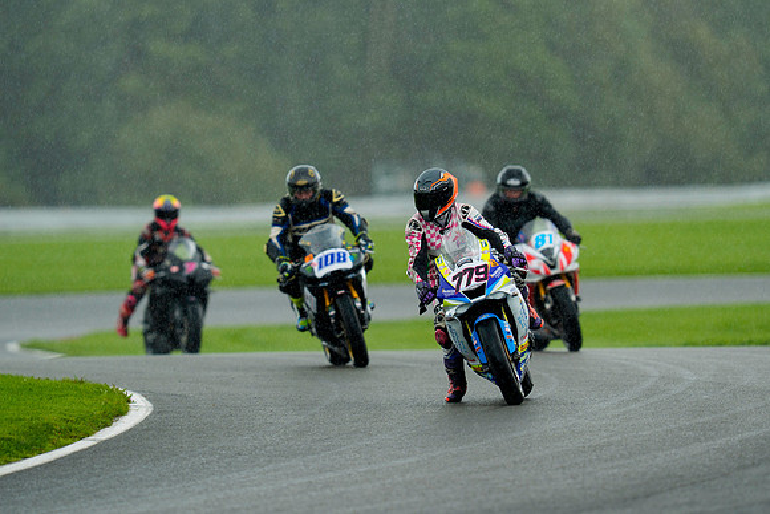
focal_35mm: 489
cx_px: 471
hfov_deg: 4.2
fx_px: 10465
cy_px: 208
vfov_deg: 2.8
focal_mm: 400
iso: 400
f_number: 3.5
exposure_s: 1/320
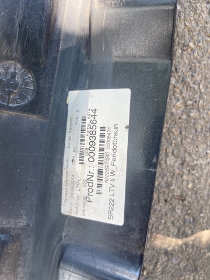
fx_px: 202
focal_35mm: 25
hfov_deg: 54.9
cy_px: 140
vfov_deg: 69.4
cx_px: 105
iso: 32
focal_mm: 5.1
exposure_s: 1/145
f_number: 1.6
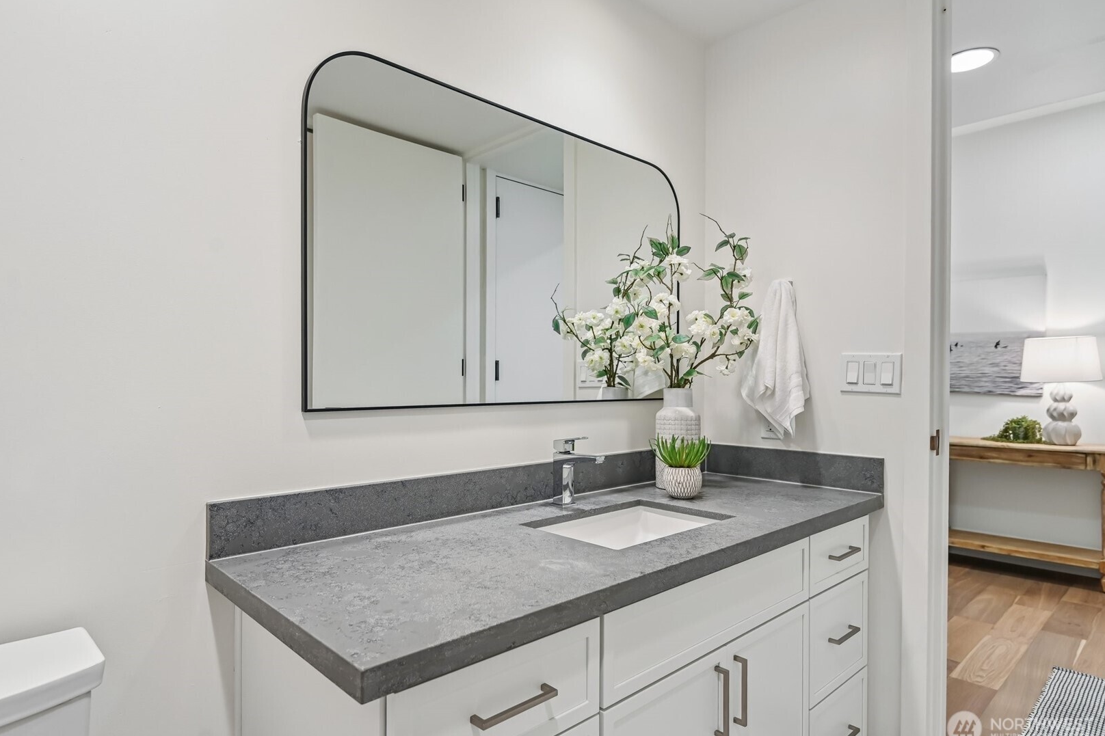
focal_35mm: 21
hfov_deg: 81.2
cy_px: 368
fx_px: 644
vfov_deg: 59.5
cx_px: 534
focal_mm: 20
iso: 400
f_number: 8
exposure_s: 1/15
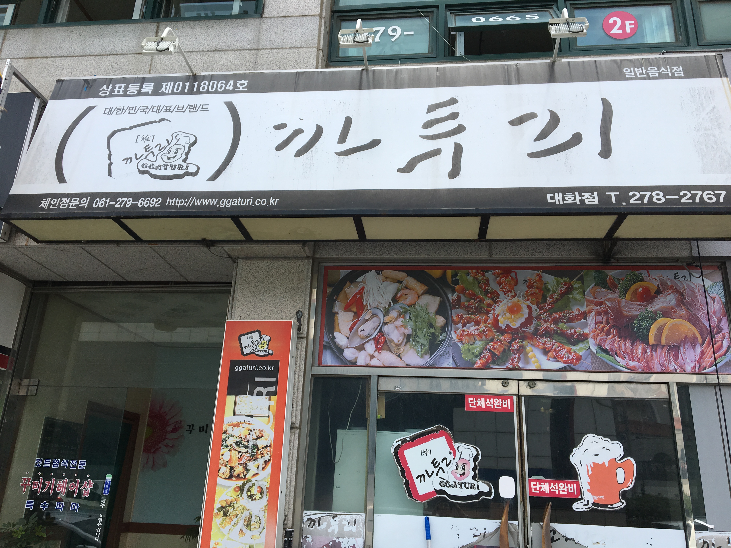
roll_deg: -3.0
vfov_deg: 48.2
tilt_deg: +20.3
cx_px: 366
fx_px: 612
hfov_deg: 61.7
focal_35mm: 29
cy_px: 274
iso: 25
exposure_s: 1/927
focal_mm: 4.15
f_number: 2.2
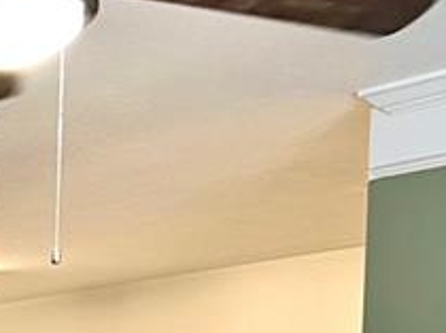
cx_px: -404
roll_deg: -0.2
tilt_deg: -3.5
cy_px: 621
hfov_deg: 13.6
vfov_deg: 10.8
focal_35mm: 127
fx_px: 1634
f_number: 1.5
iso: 125
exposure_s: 1/60
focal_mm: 5.7
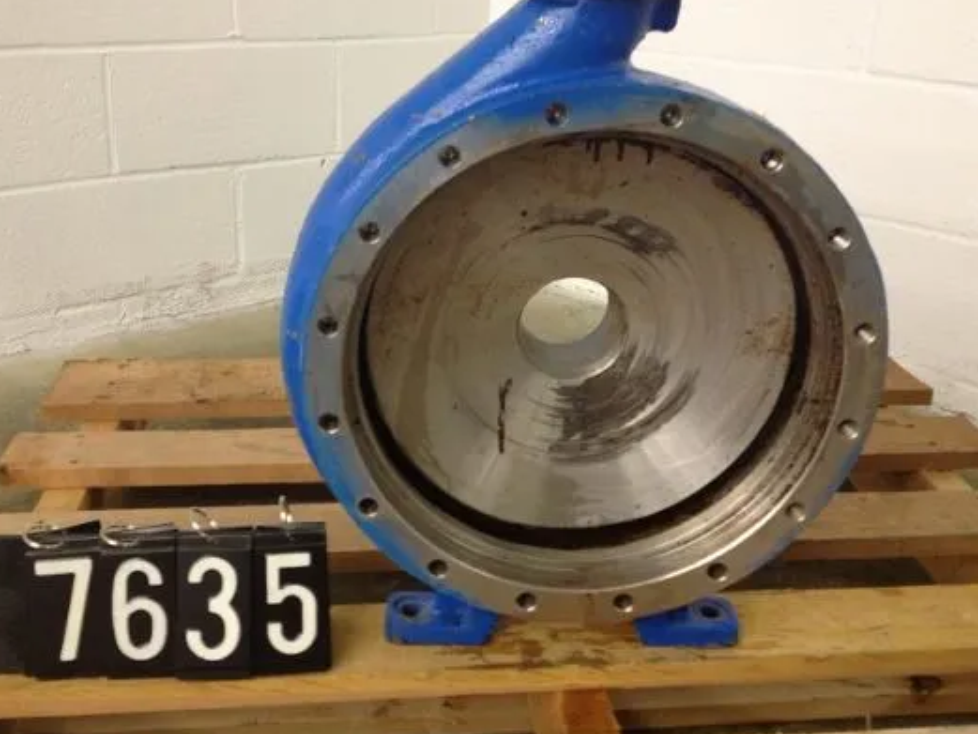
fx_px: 1215
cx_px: 437
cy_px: 319
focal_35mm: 43
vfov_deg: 33.6
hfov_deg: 43.8
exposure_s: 1/20
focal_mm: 4.28
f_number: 2.4
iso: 200
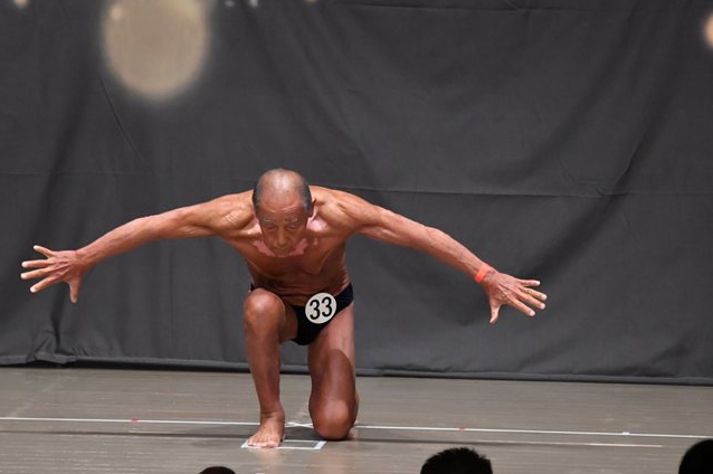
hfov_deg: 6.7
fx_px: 6133
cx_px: 341
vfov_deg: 4.4
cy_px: 268
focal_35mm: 310
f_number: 5.6
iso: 6400
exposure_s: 1/400
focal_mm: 170
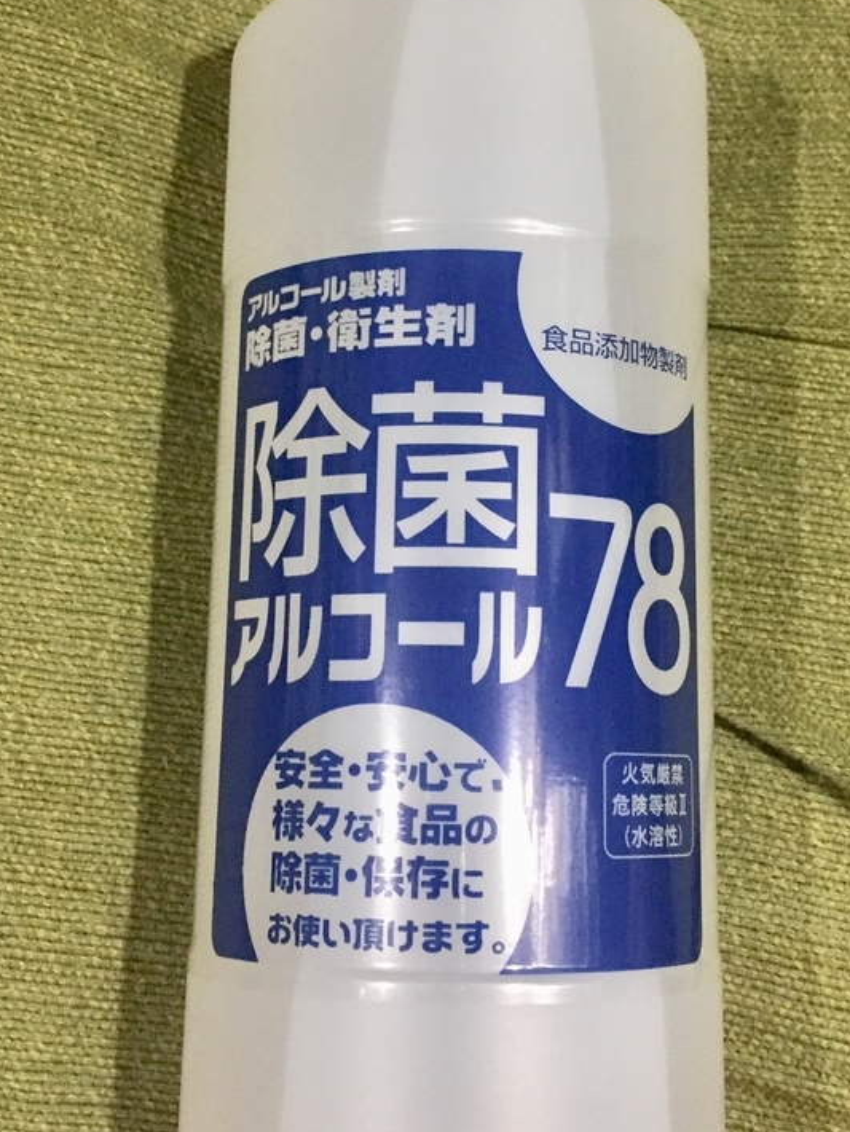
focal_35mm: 49
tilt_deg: -77.7
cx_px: 477
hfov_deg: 29.7
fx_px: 1603
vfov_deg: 38.6
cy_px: 410
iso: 250
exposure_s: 1/17
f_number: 2.2
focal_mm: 4.15
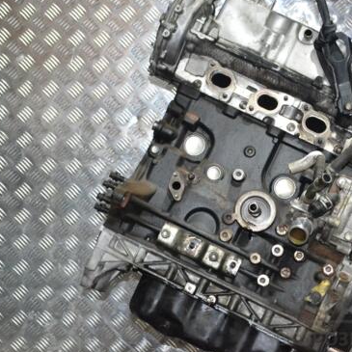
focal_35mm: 88
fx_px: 1012
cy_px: 171
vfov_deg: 19.7
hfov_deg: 19.6
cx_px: 244
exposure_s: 1/60
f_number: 5.3
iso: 3200
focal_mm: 42
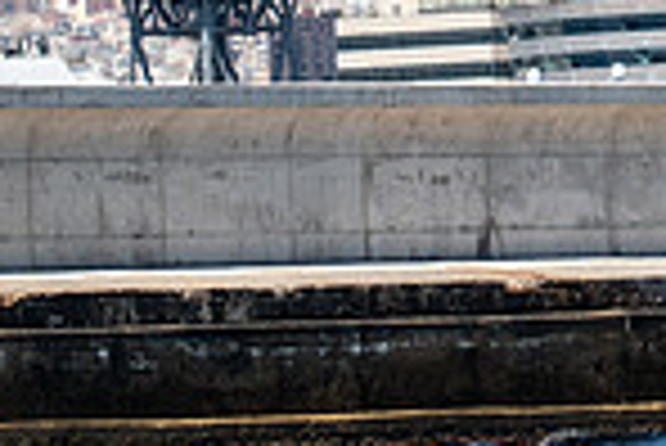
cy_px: -322
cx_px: 814
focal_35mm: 783
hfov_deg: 2.6
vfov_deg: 1.8
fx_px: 14499
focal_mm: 200
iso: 100
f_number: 2.8
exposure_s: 1/2000
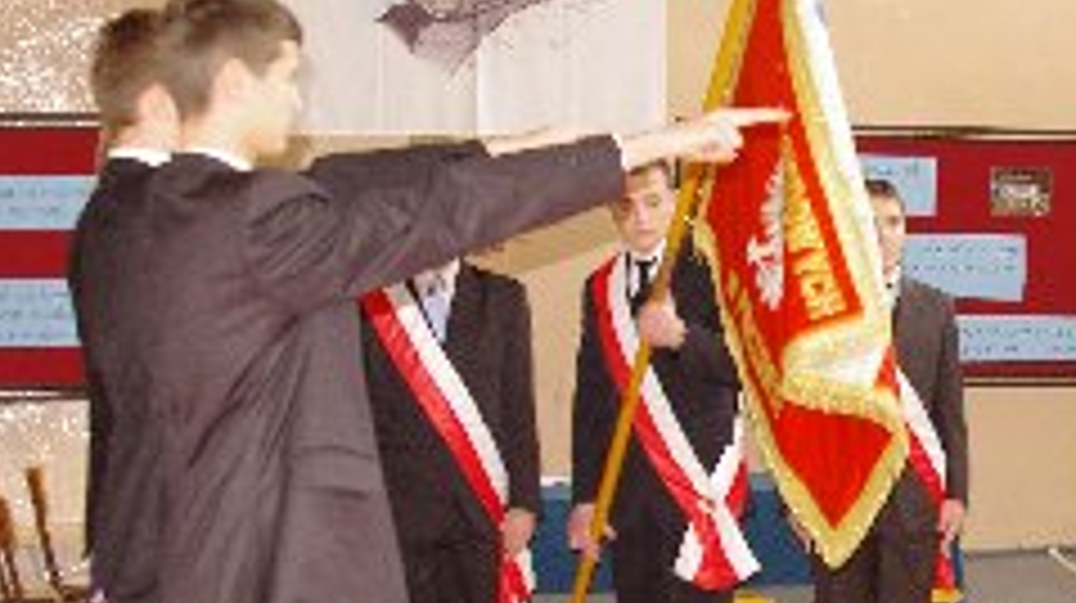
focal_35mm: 92
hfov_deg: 22.2
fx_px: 2623
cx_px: 1099
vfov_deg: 13.1
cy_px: 410
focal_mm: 28
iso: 800
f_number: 3.5
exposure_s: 1/60
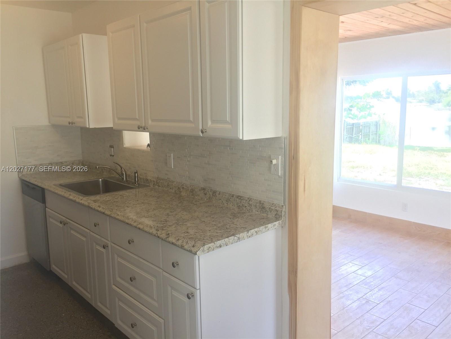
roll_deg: +0.4
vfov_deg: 48.2
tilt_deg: -9.6
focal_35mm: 29
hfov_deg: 61.7
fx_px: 378
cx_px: 226
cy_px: 170
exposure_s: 1/30
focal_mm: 4.15
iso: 32
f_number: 2.2
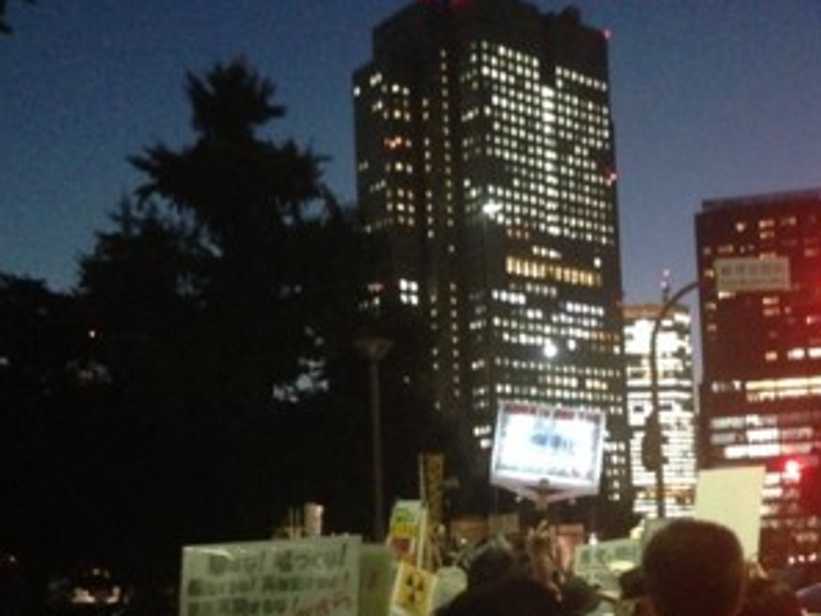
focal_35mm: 50
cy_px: 461
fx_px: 1186
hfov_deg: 37.7
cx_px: 553
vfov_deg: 28.7
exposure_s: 1/20
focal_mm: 4.13
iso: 1000
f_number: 2.4
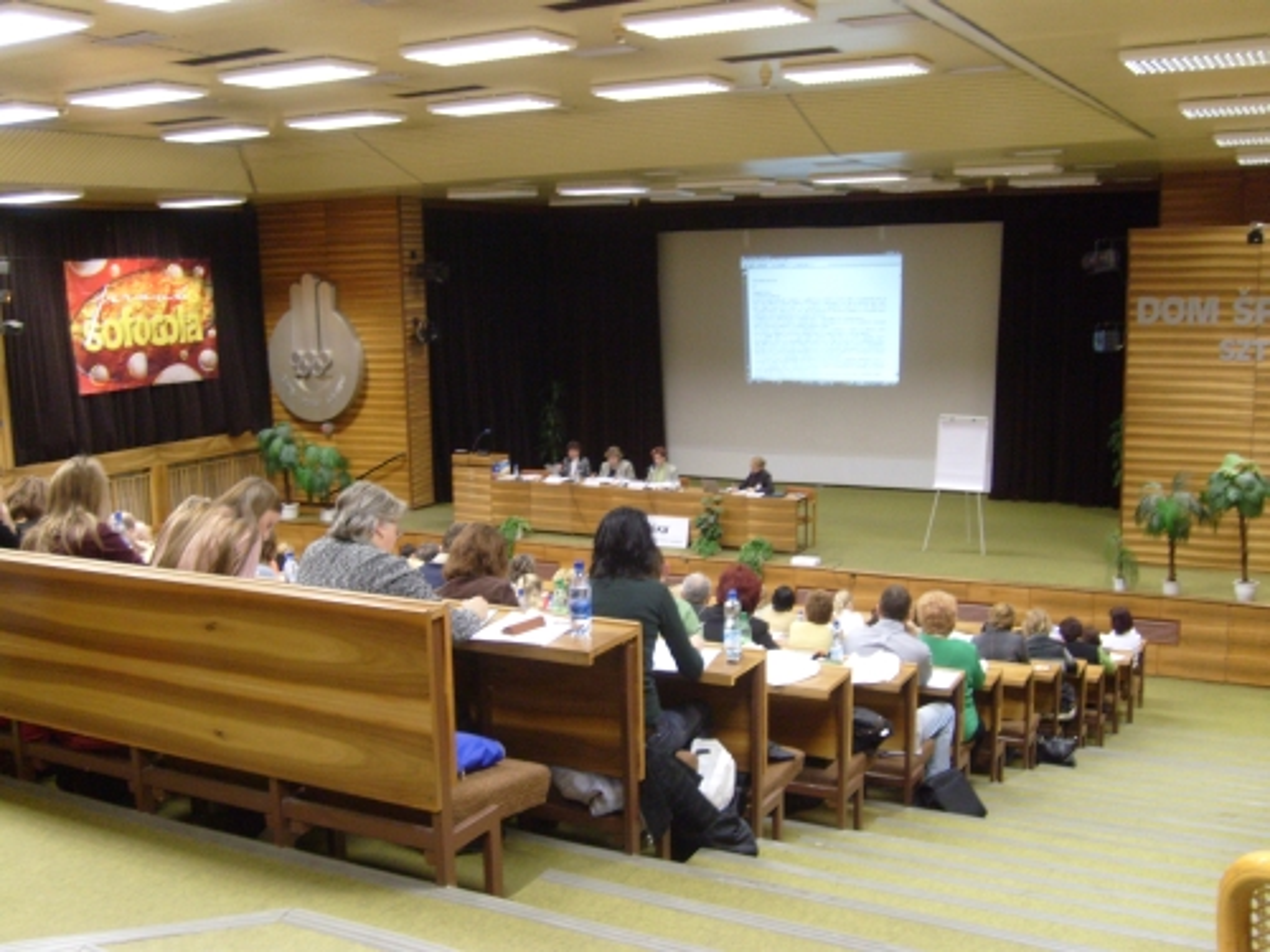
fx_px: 1284
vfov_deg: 40.7
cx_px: 635
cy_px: 476
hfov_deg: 52.6
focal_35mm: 35
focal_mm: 5.8
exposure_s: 1/10
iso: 200
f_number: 2.8
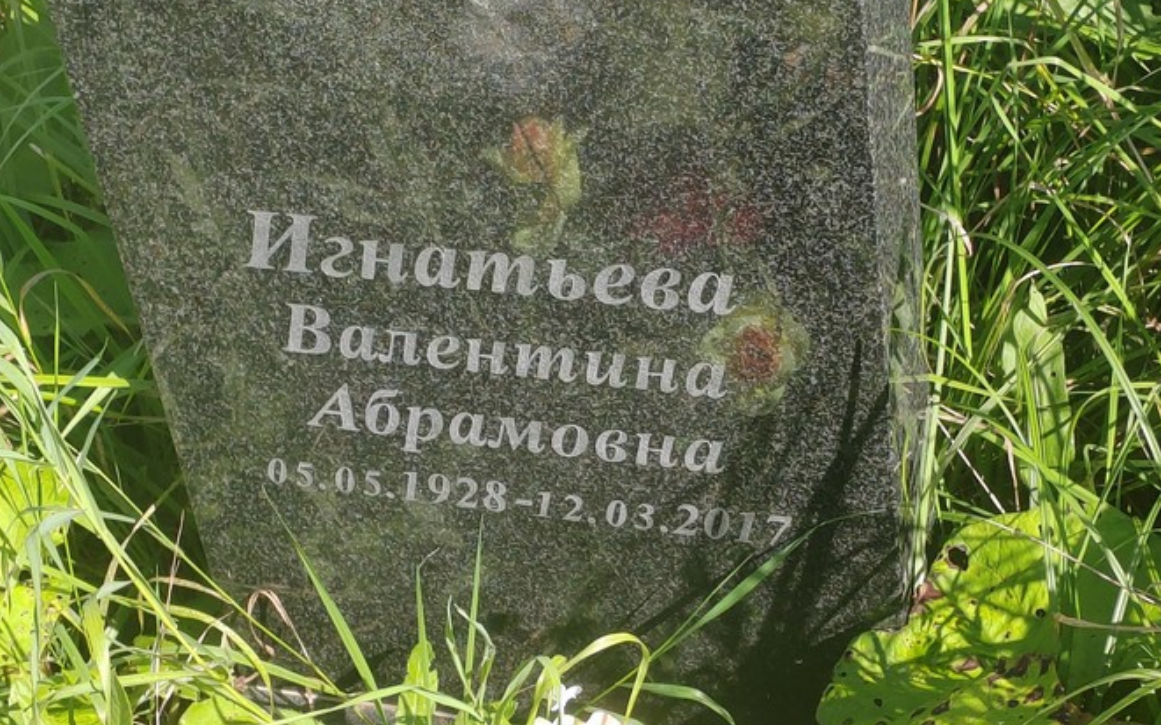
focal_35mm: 86
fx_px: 2721
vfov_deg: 15.2
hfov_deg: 24.1
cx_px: 595
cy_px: 393
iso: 100
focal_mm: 5.52
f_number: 1.9
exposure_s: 1/570
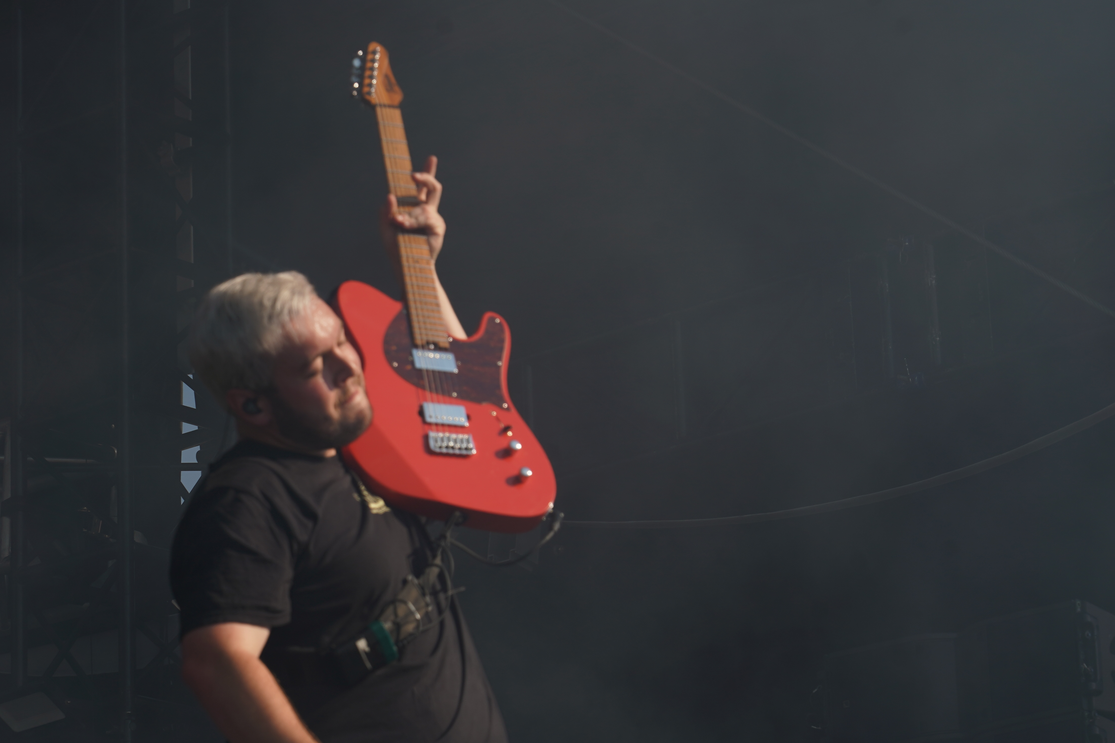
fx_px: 4429
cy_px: 466
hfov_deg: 14.3
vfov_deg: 9.6
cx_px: 632
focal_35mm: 143
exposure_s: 1/500
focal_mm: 105
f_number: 8
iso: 100
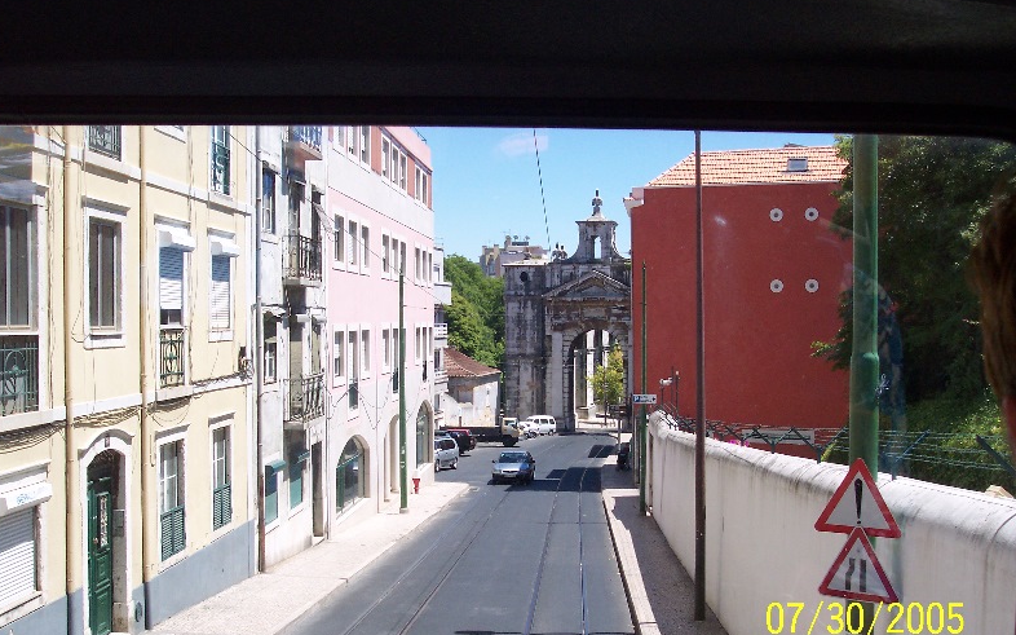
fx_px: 1135
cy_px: 327
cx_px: 500
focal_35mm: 41
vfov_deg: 31.2
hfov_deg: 48.2
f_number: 4.8
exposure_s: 1/500
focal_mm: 8
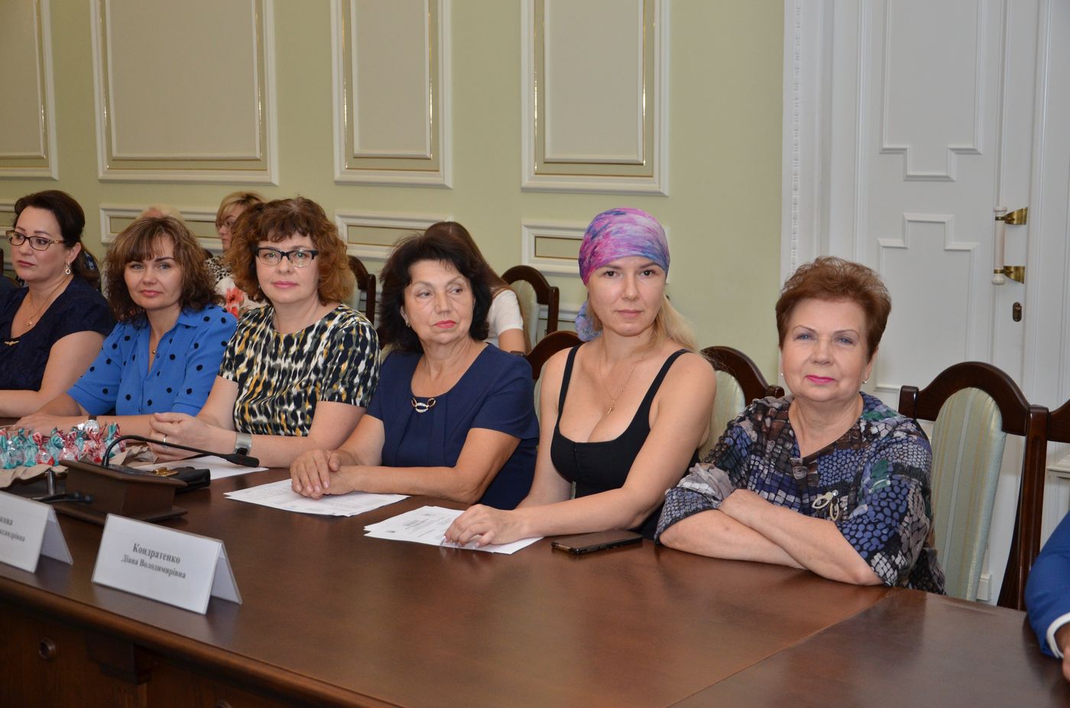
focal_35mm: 51
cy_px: 354
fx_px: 1513
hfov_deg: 39.0
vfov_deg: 26.4
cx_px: 535
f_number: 4.2
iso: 800
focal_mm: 34
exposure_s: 1/250
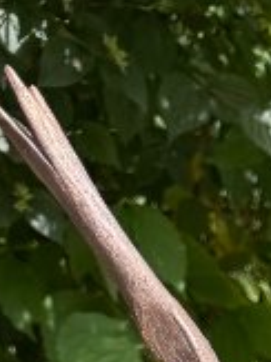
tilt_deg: -13.0
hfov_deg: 7.2
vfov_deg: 8.2
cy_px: 1293
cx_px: 893
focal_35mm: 177
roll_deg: -1.2
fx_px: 1850
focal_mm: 6.76
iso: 80
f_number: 1.78
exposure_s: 1/1637
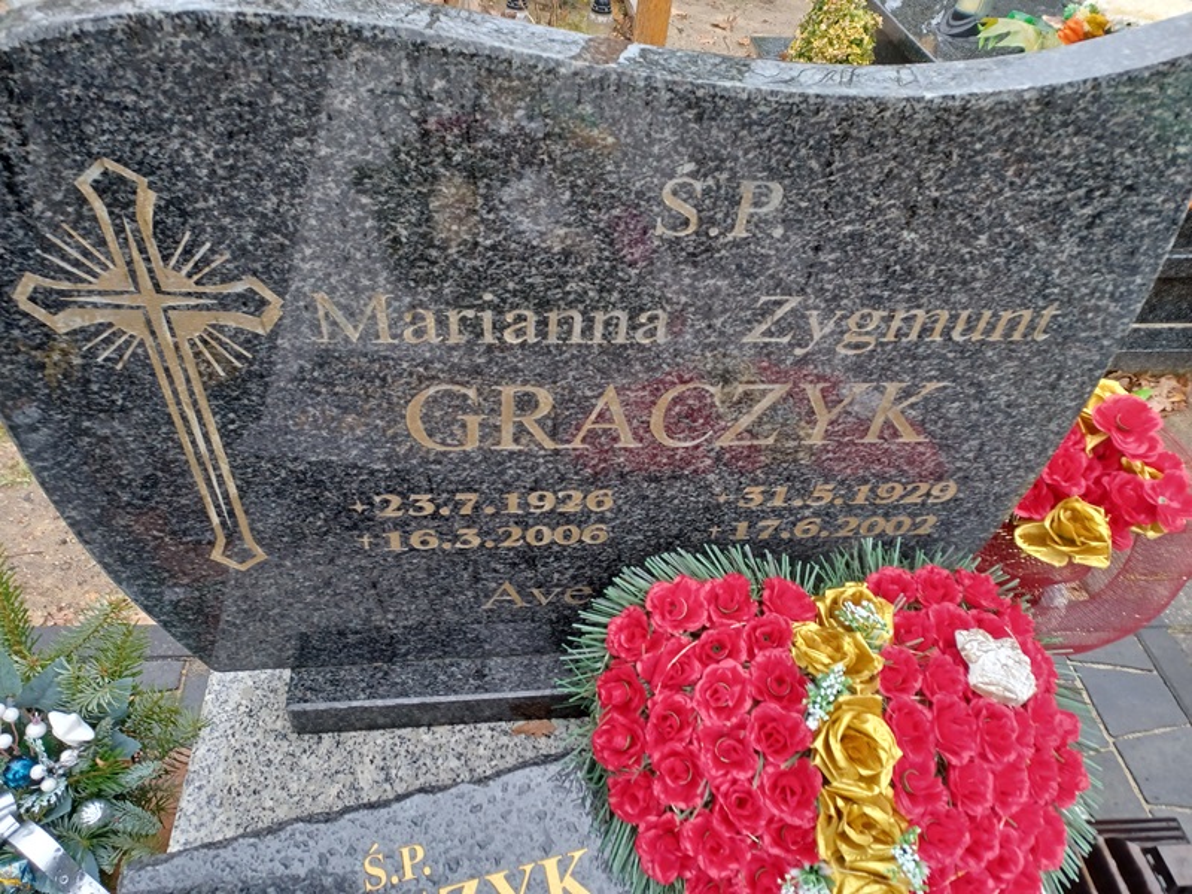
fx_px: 861
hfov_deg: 69.4
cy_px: 447
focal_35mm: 25
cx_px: 596
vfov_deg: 54.9
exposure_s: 1/50
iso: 160
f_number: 1.8
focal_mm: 4.6
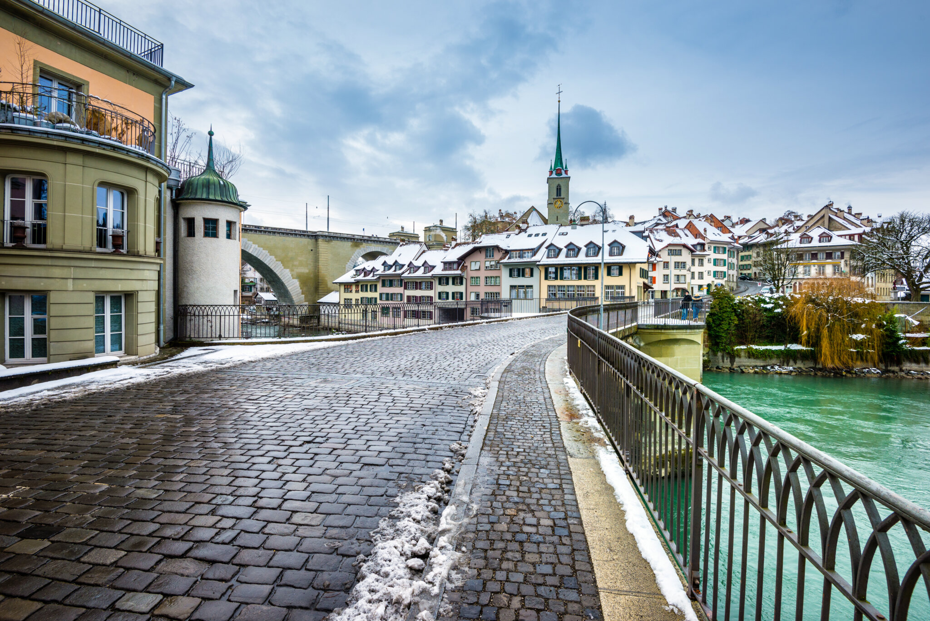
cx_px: 465
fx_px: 413
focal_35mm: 16
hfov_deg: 96.7
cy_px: 310
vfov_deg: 73.8
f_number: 9
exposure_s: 1/250
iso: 200
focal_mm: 16
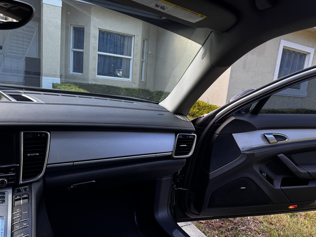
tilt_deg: -12.2
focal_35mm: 29
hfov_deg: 61.1
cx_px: 189
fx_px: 265
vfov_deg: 48.1
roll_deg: -5.9
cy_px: 135
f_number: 1.78
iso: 64
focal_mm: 6.76
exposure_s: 1/182
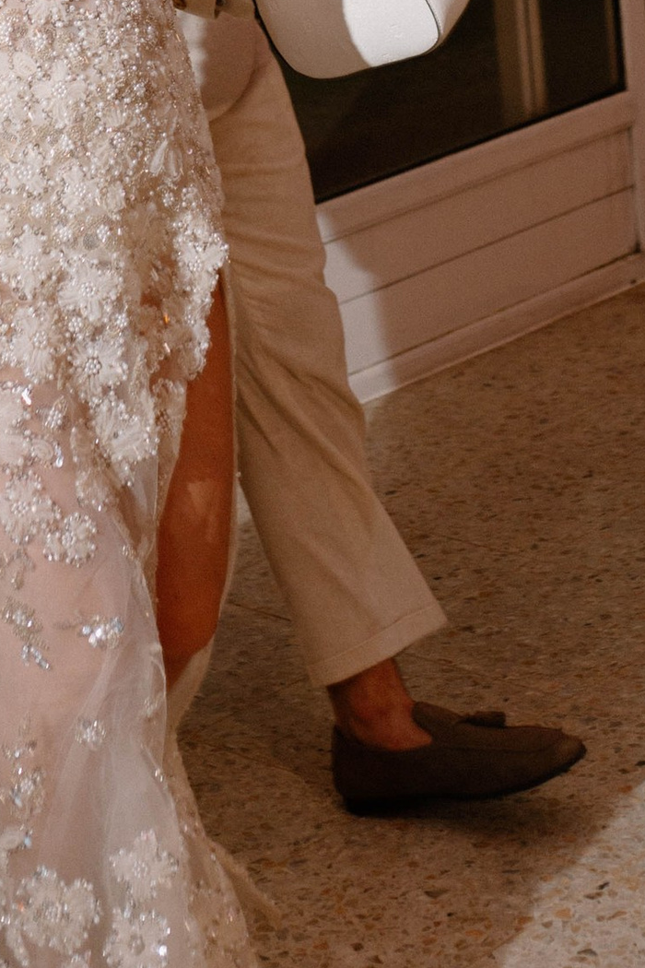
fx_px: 3440
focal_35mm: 128
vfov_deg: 15.1
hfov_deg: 10.7
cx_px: 428
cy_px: -372
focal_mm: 35
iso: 500
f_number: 2.8
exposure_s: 1/200
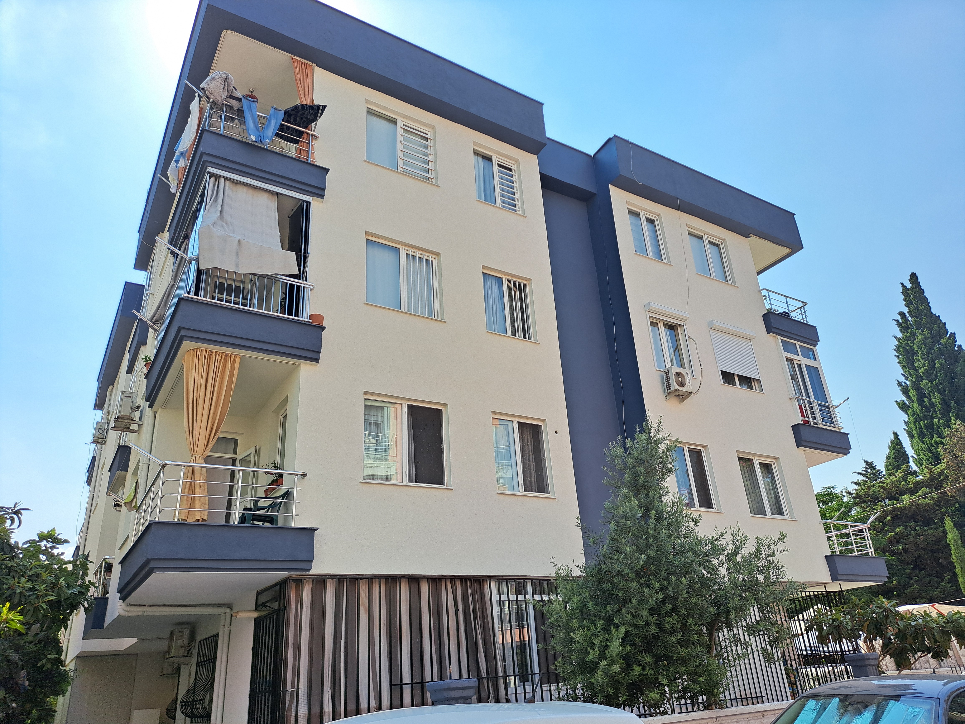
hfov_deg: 71.6
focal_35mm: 24
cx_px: 482
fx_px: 669
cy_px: 362
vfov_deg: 56.8
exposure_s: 1/1972
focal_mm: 5.23
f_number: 1.8
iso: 50
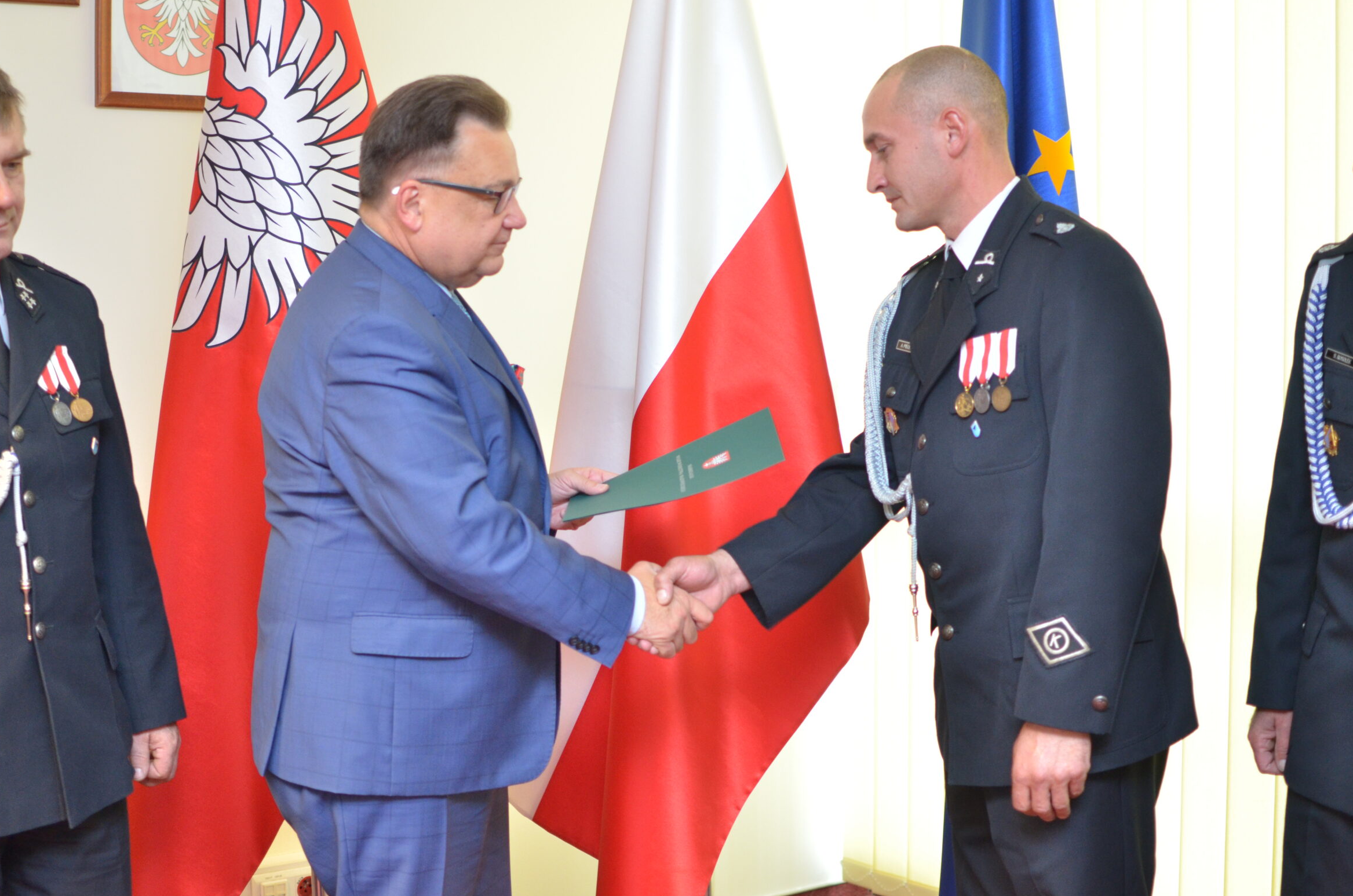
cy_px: 429
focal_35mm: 58
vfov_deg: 23.5
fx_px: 2159
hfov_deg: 34.8
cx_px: 622
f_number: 2.5
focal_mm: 35
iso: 1000
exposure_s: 1/125
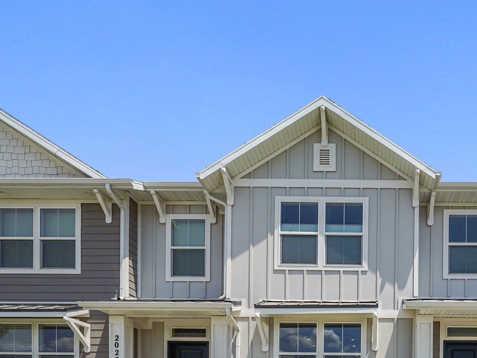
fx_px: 358
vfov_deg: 51.6
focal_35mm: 26
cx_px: 374
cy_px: 250
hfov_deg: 62.3
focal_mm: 14
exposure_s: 1/400
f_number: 8
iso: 100
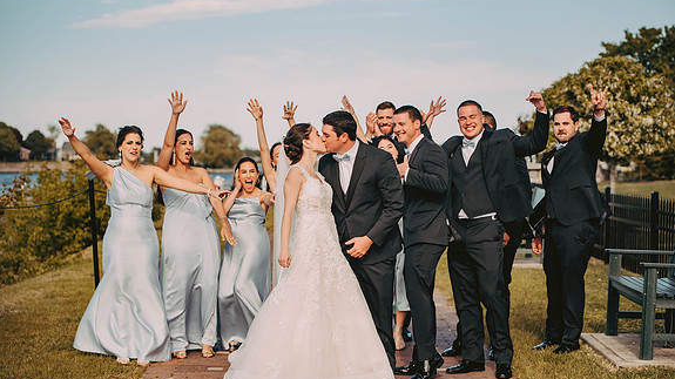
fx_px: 1324
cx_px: 338
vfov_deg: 16.3
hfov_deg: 28.6
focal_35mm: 74
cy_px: 200
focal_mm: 70
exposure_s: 1/4000
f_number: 2.8
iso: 500
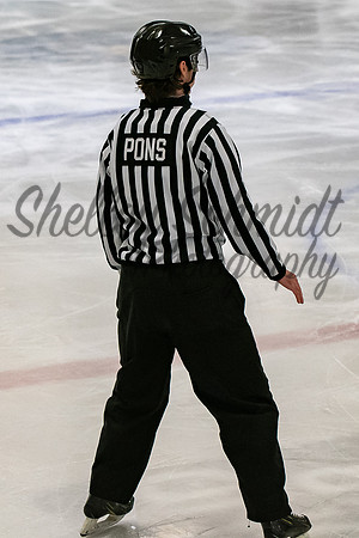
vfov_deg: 9.6
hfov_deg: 6.4
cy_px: 220
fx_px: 3204
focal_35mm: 214
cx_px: 166
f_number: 3.5
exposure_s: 1/800
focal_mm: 80
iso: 2000
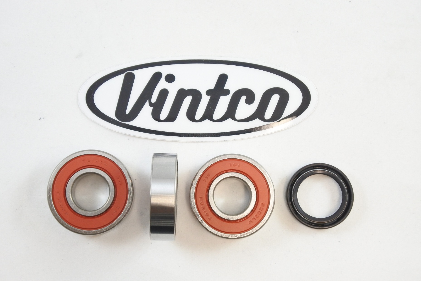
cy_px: 140
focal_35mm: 58
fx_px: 678
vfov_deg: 23.4
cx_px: 210
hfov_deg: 34.5
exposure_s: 1/125
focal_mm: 21.8
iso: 800
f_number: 4.8
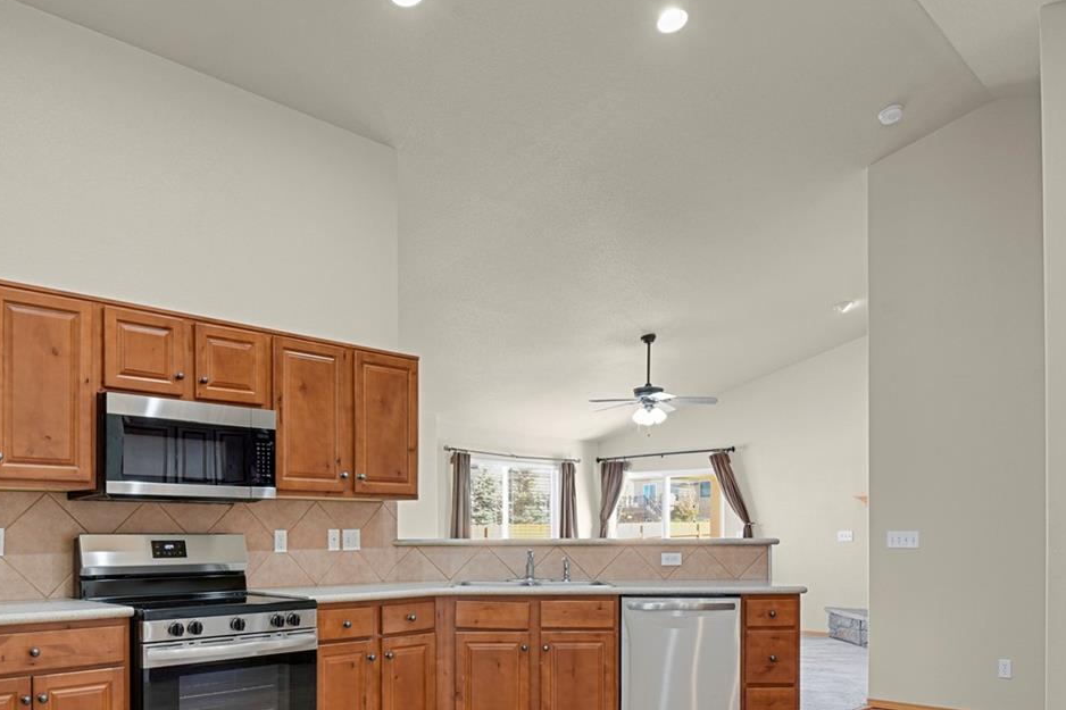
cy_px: 534
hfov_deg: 63.6
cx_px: 498
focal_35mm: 29
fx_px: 859
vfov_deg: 43.5
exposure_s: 5
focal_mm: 17
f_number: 8
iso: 250
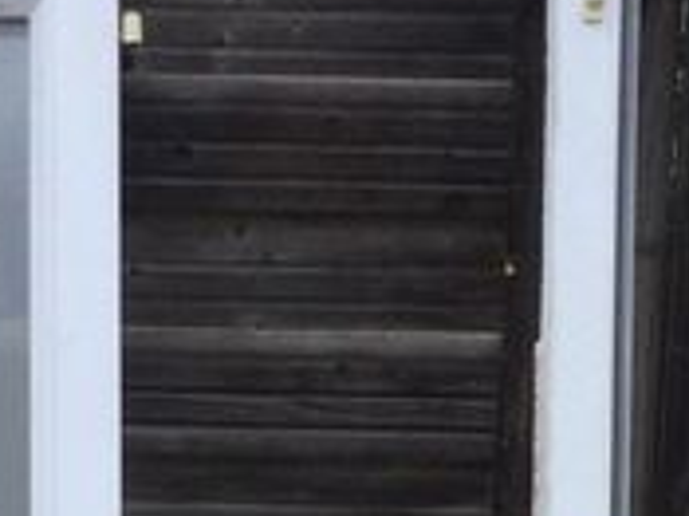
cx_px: 272
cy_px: 1099
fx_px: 3521
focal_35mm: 177
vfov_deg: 7.9
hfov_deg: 11.2
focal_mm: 3.3
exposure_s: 1/715
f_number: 2.4
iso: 25
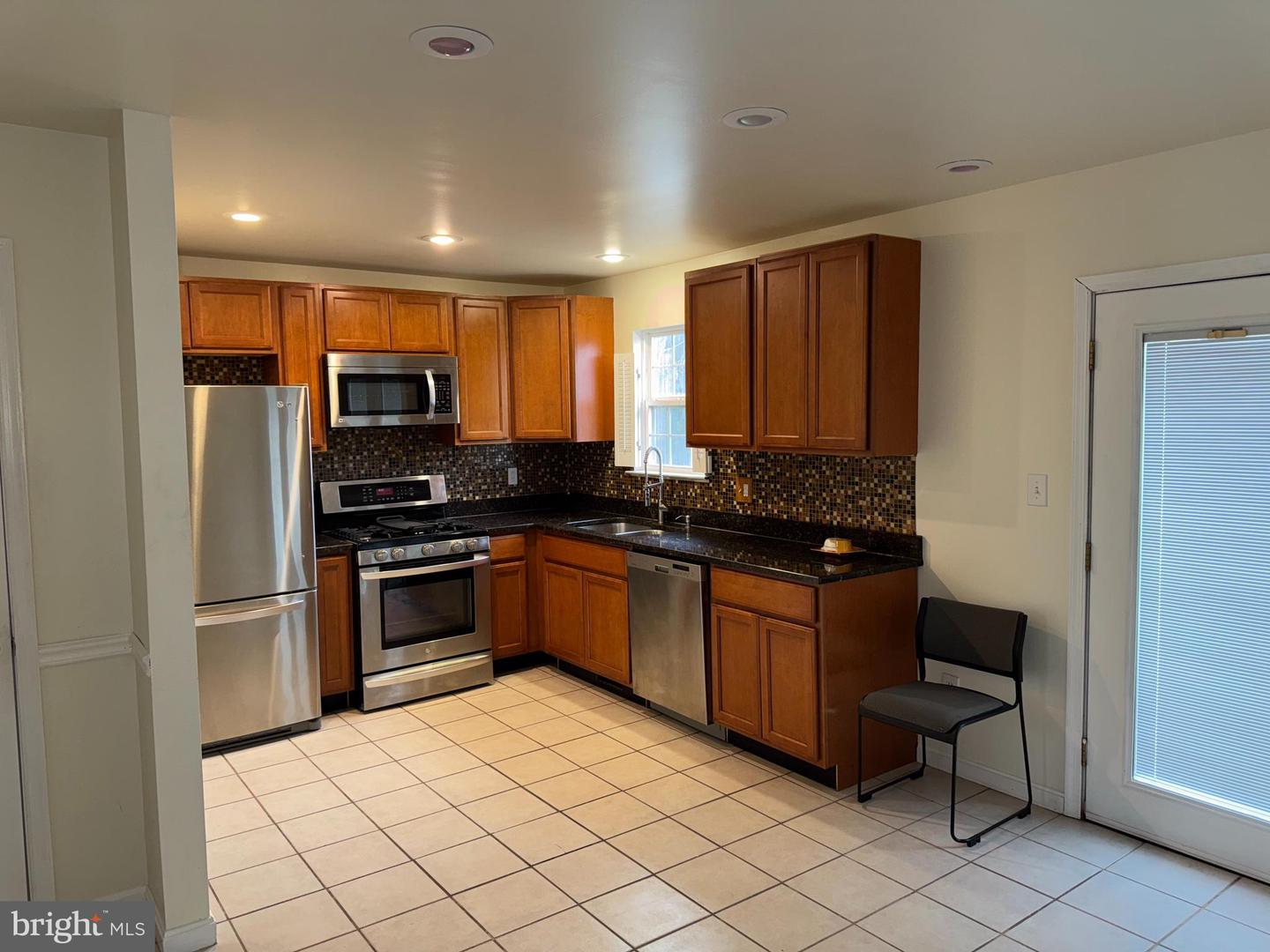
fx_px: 881
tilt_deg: -4.8
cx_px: 635
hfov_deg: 71.6
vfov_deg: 56.8
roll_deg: +0.5
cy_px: 476
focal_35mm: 24
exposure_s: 1/24
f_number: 1.78
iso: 80
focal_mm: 6.76
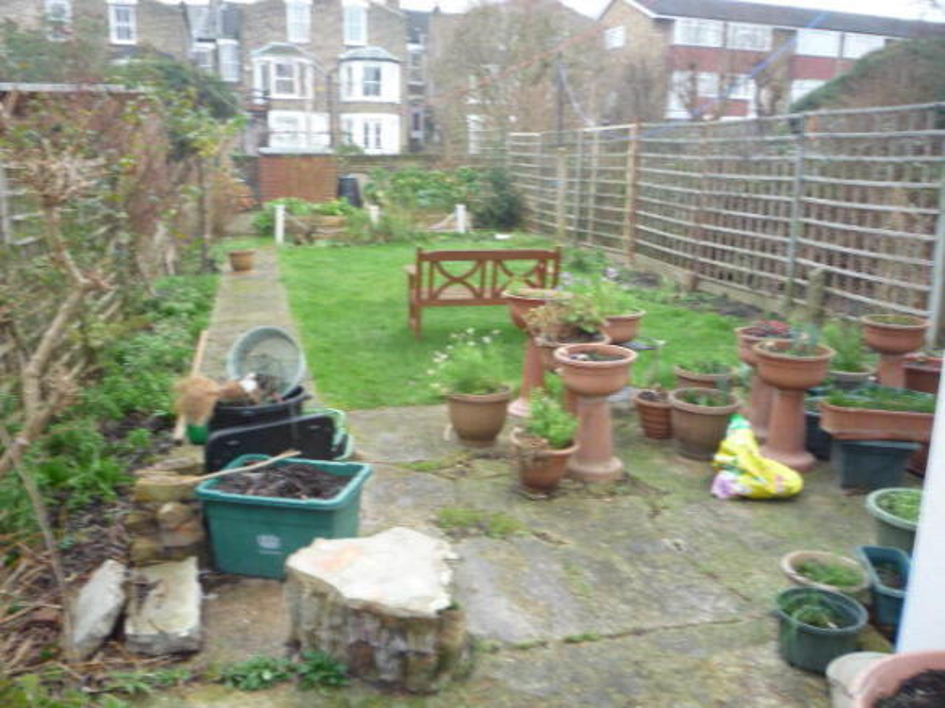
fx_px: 819
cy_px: 354
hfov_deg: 60.0
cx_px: 472
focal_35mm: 30
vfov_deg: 46.8
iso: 160
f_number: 3.3
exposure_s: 1/30
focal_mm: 5.2
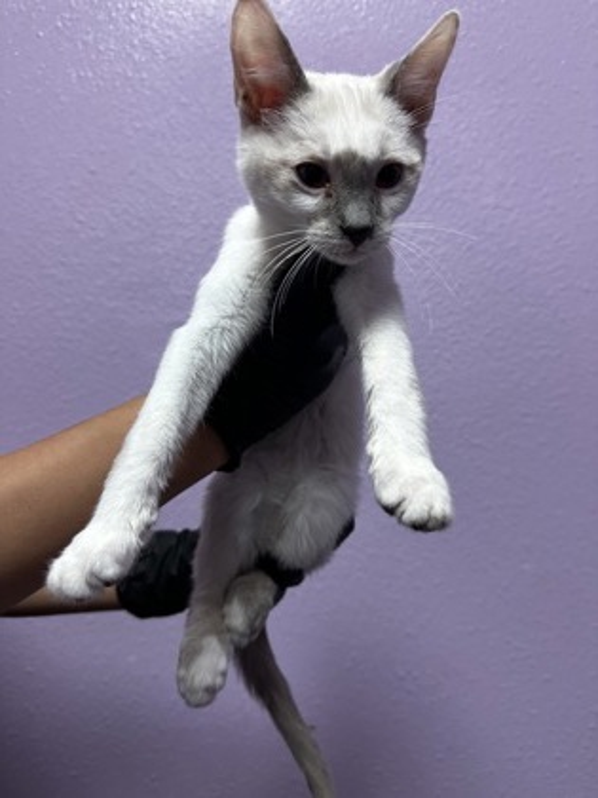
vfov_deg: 71.6
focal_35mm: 24
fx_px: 553
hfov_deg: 56.8
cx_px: 299
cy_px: 399
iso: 160
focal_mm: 6.86
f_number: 1.78
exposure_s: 1/60
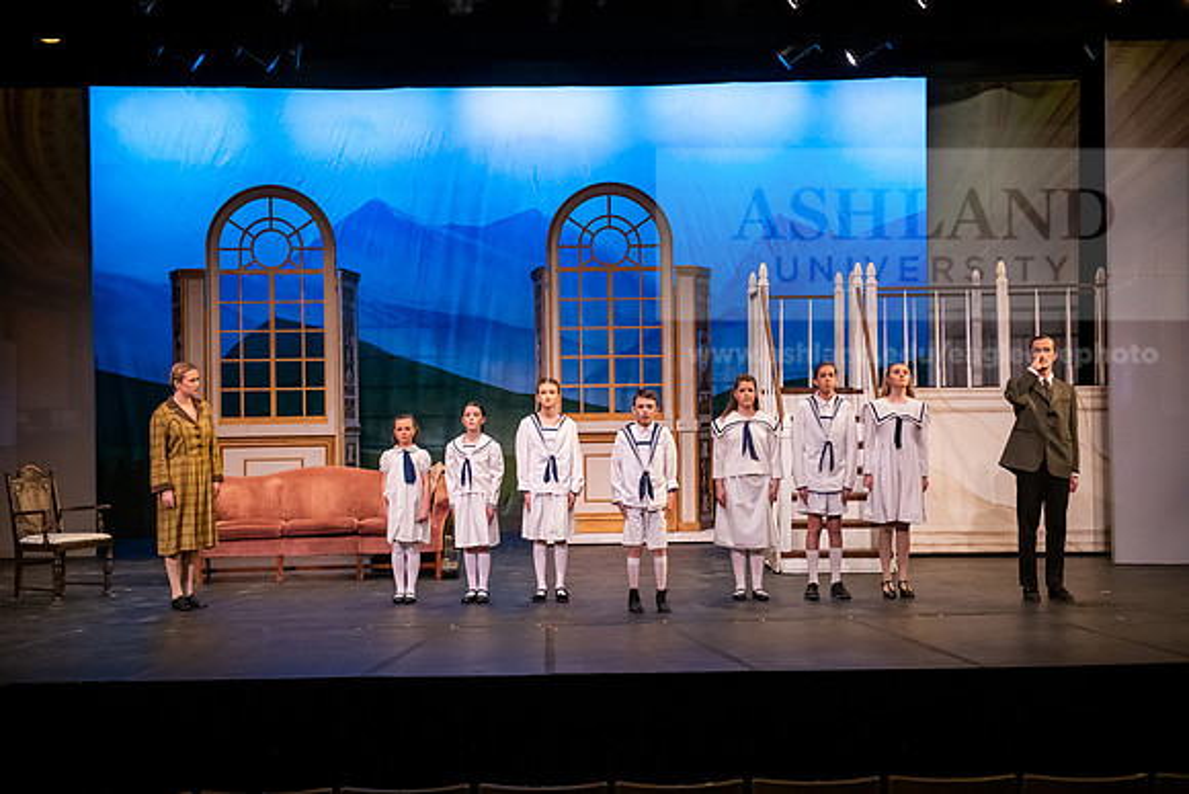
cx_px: 594
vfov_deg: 24.2
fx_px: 1850
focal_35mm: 56
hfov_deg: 35.6
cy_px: 397
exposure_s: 1/200
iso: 2500
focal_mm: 56
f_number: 3.2
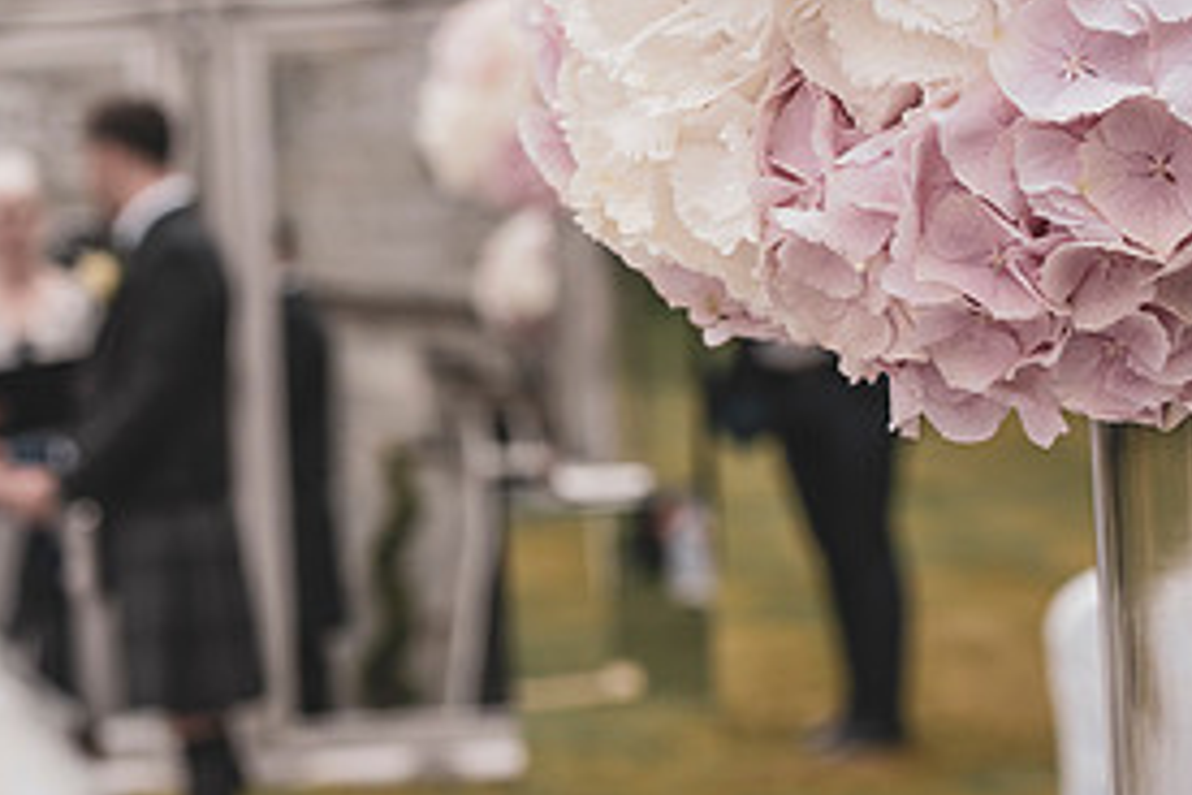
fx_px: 4867
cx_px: 242
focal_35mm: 147
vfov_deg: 9.3
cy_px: 296
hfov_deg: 13.9
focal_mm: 70
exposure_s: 1/320
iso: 250
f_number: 5.6
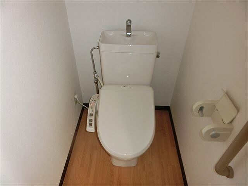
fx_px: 172
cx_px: 124
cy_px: 93
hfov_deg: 71.6
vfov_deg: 56.8
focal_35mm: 24
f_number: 3
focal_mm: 4.24
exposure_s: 1/15
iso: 400
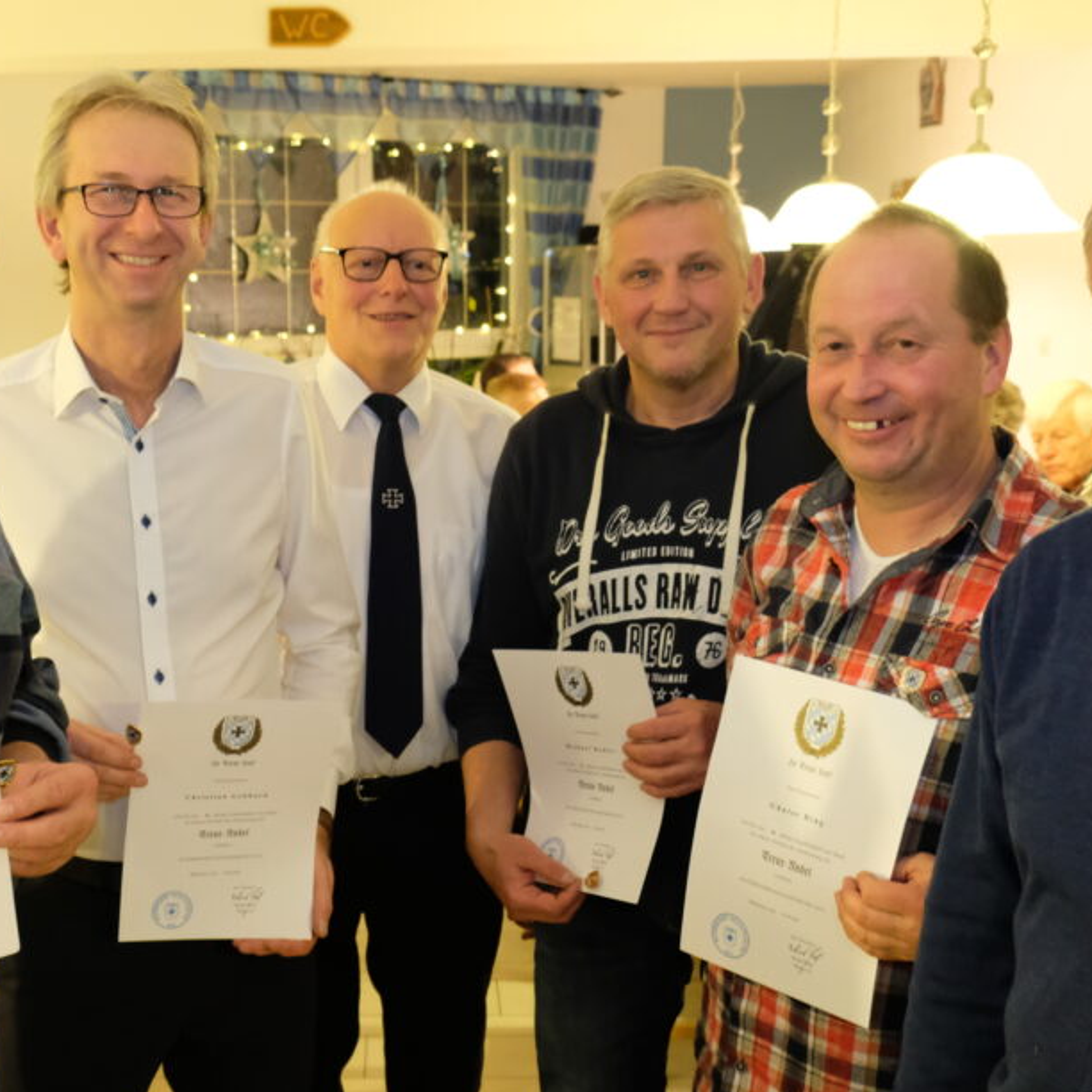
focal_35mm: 45
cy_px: 628
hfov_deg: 37.1
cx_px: 362
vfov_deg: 37.5
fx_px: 1606
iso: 3200
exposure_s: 1/17
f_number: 4
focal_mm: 18
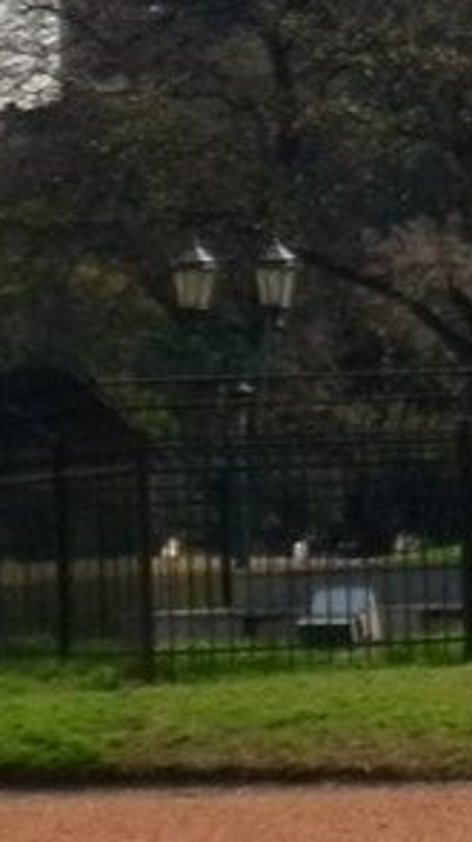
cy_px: -249
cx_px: 1130
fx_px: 8470
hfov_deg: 3.2
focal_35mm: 380
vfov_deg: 5.6
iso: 80
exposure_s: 1/160
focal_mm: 9
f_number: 9.7
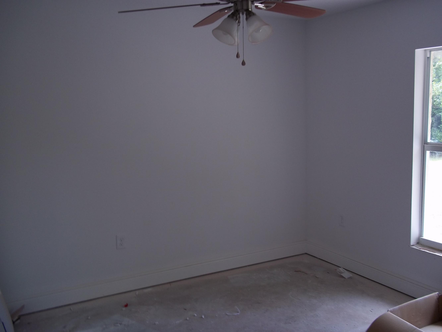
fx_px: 460
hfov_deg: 51.4
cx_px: 221
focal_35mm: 36
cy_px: 166
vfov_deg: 39.7
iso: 80
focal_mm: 6.5
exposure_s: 1/50
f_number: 3.1
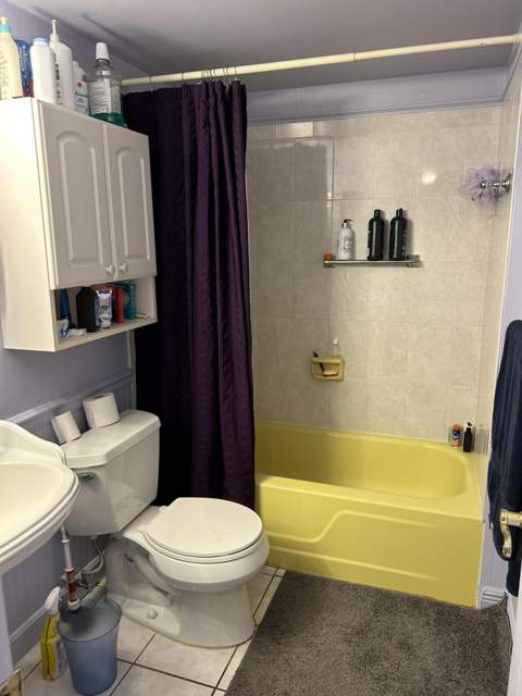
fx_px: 523
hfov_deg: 53.1
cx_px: 261
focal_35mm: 26
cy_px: 348
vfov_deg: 67.3
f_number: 1.5
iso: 80
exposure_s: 1/60
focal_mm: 5.7
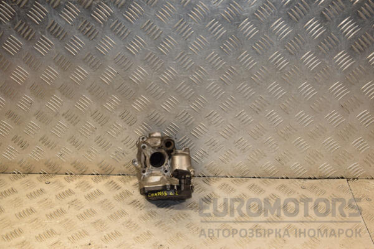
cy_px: 124
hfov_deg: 43.6
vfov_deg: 29.9
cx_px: 187
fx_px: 467
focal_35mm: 45
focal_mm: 30
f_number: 6.3
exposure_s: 1/200
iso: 800
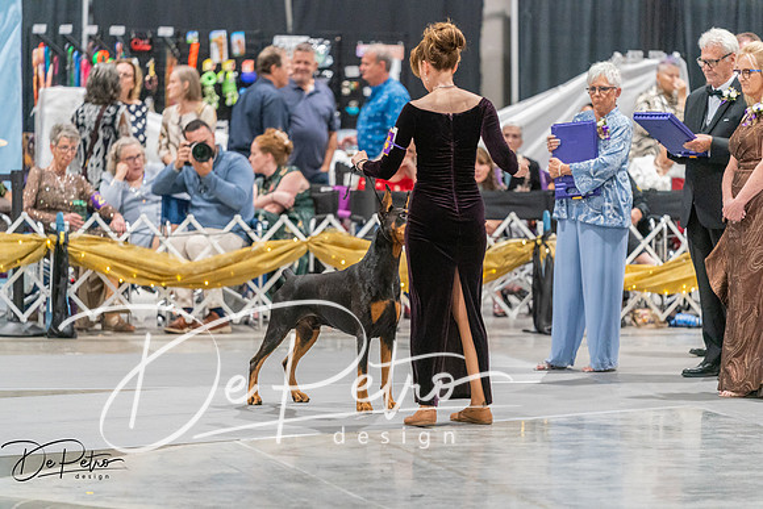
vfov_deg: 6.9
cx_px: 382
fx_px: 4240
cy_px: 254
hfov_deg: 10.3
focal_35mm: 200
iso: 6400
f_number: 2.8
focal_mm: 200
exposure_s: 1/250
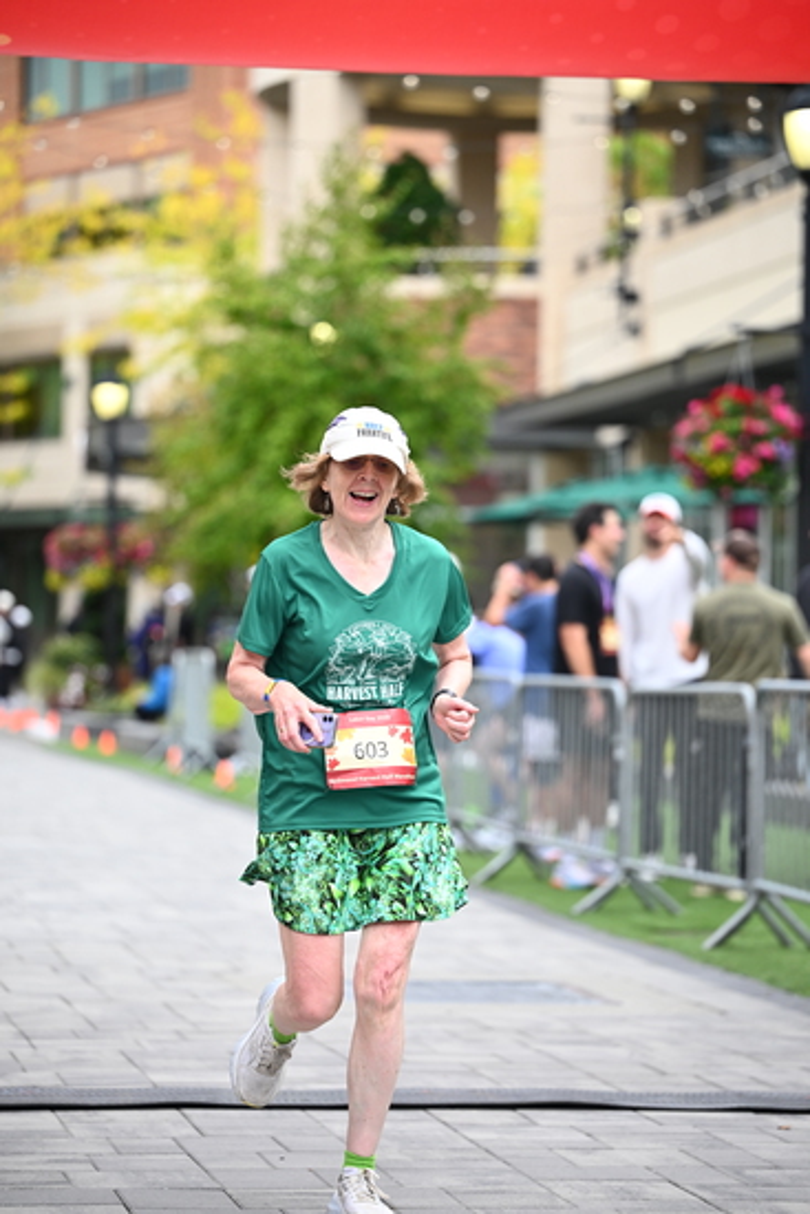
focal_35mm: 115
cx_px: 405
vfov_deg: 17.8
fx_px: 3879
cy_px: 607
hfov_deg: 11.9
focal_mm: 115
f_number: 2.8
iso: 640
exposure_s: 1/1600
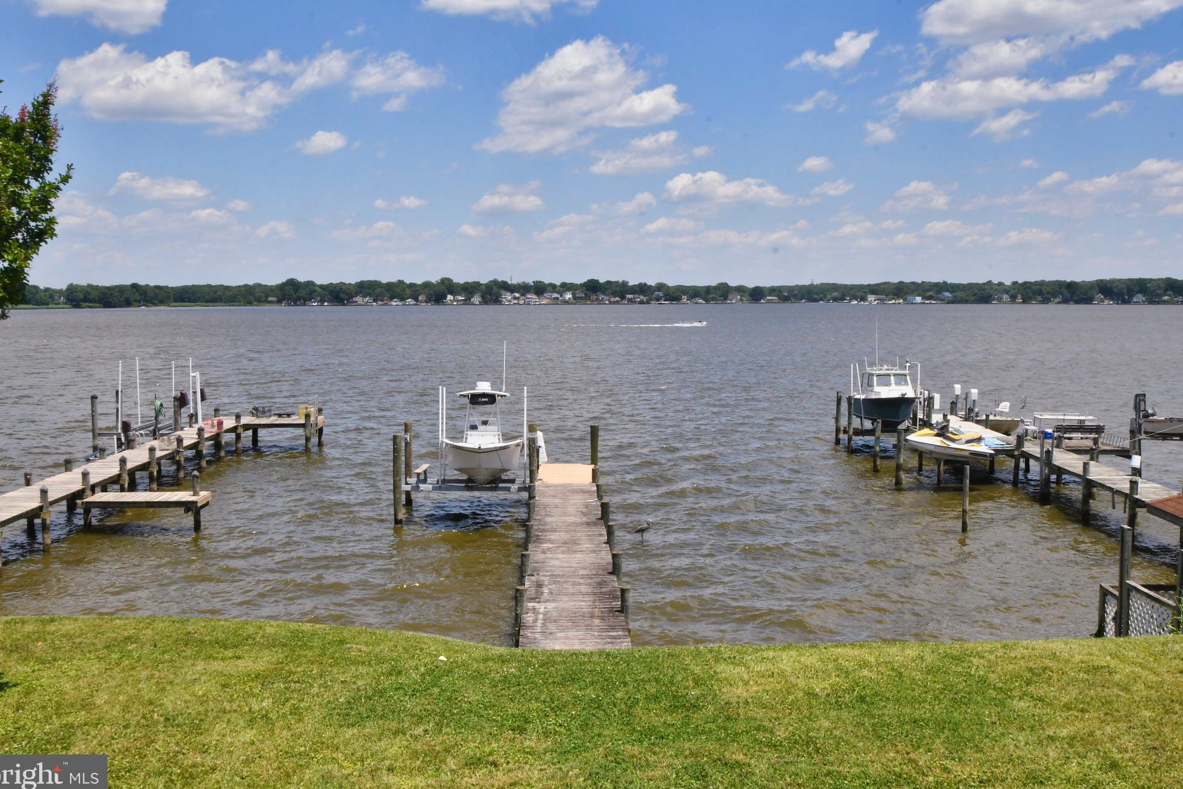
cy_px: 392
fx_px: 1216
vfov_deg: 35.9
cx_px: 583
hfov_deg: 51.9
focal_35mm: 37
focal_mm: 24
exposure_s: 1/250
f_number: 22
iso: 400
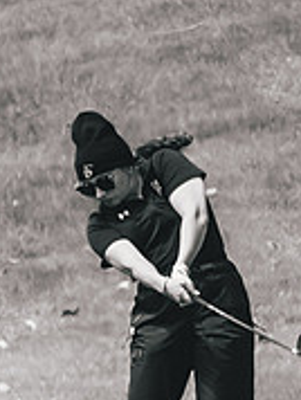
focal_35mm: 2927
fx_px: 33854
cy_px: 326
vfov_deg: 0.7
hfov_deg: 0.5
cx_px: 118
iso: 640
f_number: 6.3
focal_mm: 400
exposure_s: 1/1600
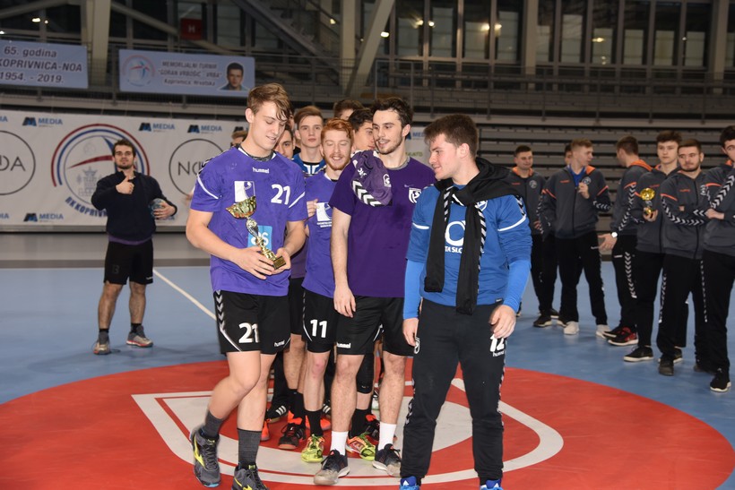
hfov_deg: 38.2
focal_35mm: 52
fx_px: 1062
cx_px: 368
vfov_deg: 26.0
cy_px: 245
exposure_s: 1/60
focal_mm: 52
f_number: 5
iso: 800
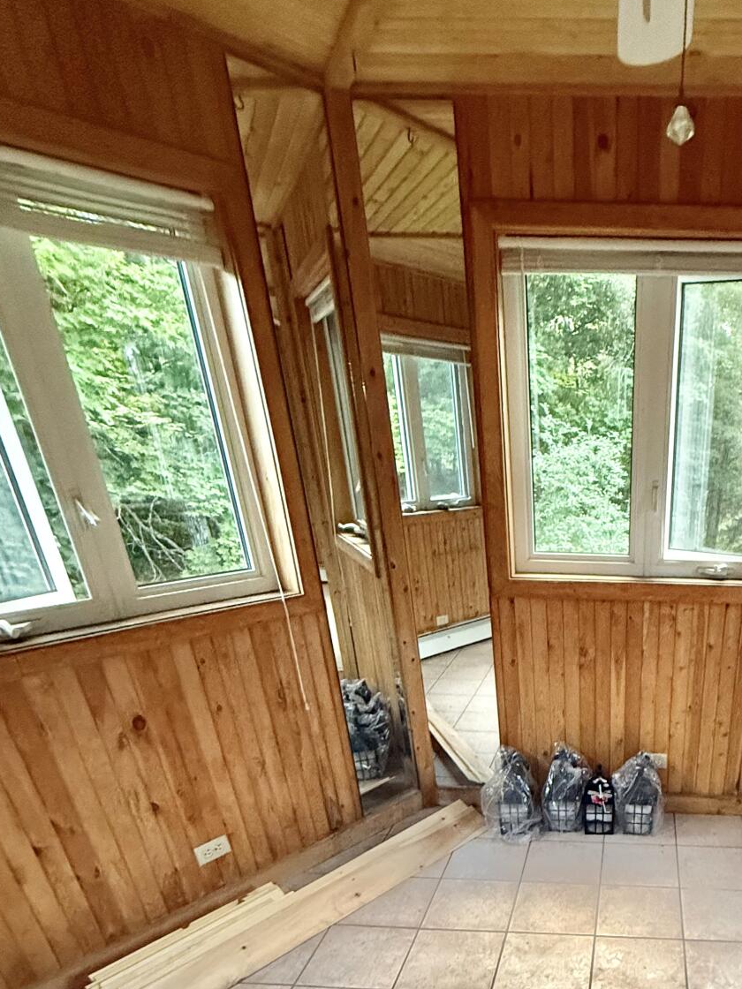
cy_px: 827
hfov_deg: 50.9
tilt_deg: -30.9
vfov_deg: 61.9
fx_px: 715
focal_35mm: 25
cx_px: 613
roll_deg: -1.6
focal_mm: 2.22
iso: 640
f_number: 2.2
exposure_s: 1/60
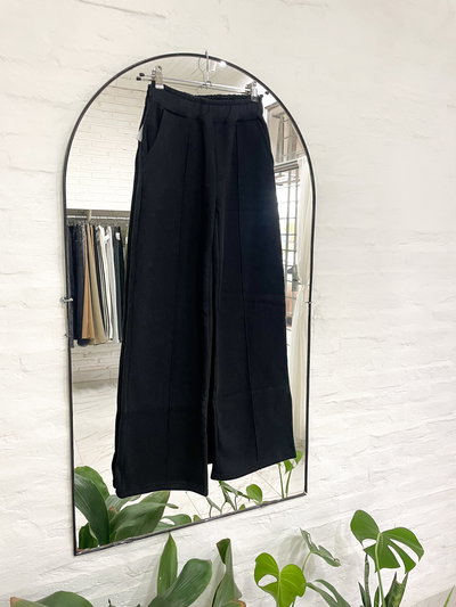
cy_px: 304
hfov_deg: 53.1
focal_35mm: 26
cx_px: 228
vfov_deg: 67.3
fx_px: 456
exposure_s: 1/60
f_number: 1.6
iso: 160
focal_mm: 4.2
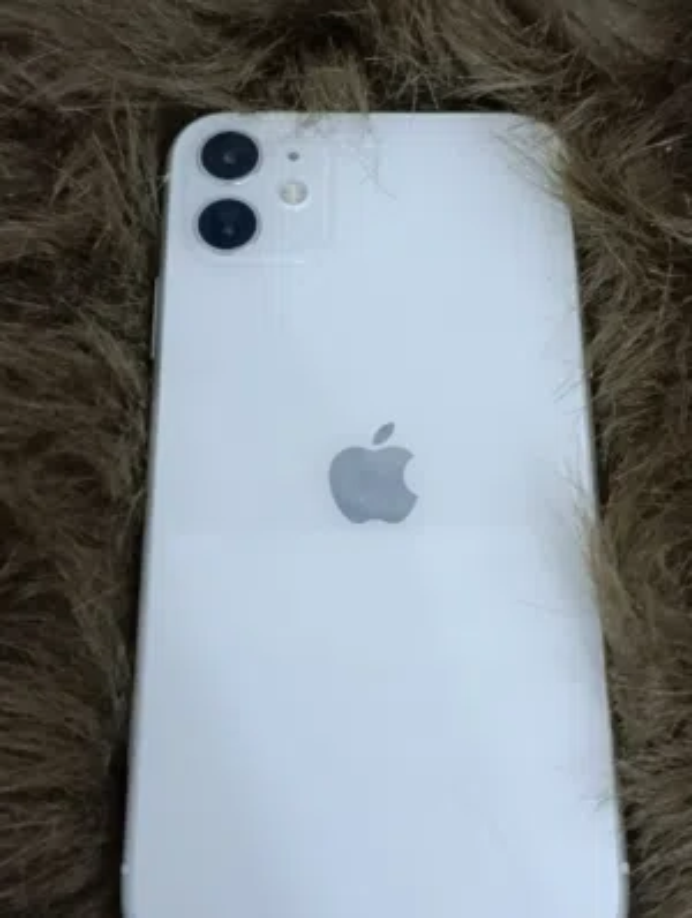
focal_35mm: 46
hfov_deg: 31.6
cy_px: 459
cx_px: 346
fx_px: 1222
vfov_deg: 41.2
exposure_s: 1/25
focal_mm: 6.14
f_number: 1.6
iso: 1250
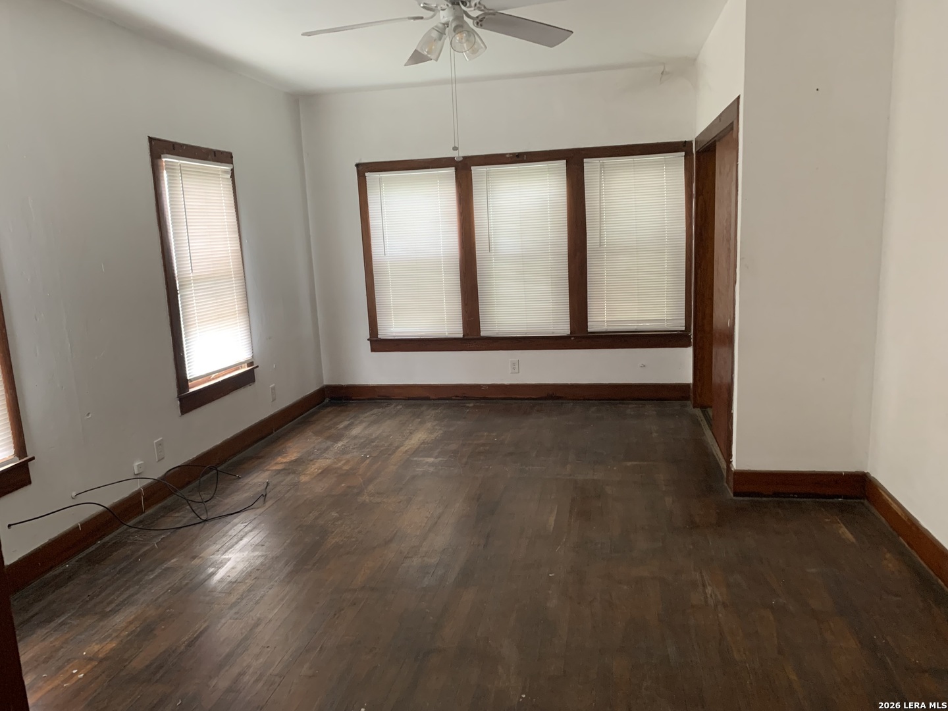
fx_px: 712
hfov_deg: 67.3
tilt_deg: -11.1
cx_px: 474
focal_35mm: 26
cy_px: 356
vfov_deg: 53.1
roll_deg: +4.2
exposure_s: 1/60
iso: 250
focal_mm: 4.25
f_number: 1.8
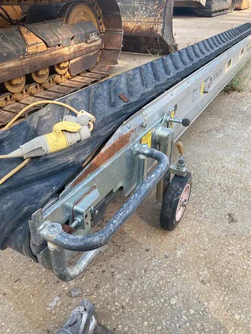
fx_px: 271
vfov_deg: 63.4
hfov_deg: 49.8
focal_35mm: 28
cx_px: 126
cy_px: 167
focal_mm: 3.99
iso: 20
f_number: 1.8
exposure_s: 1/337
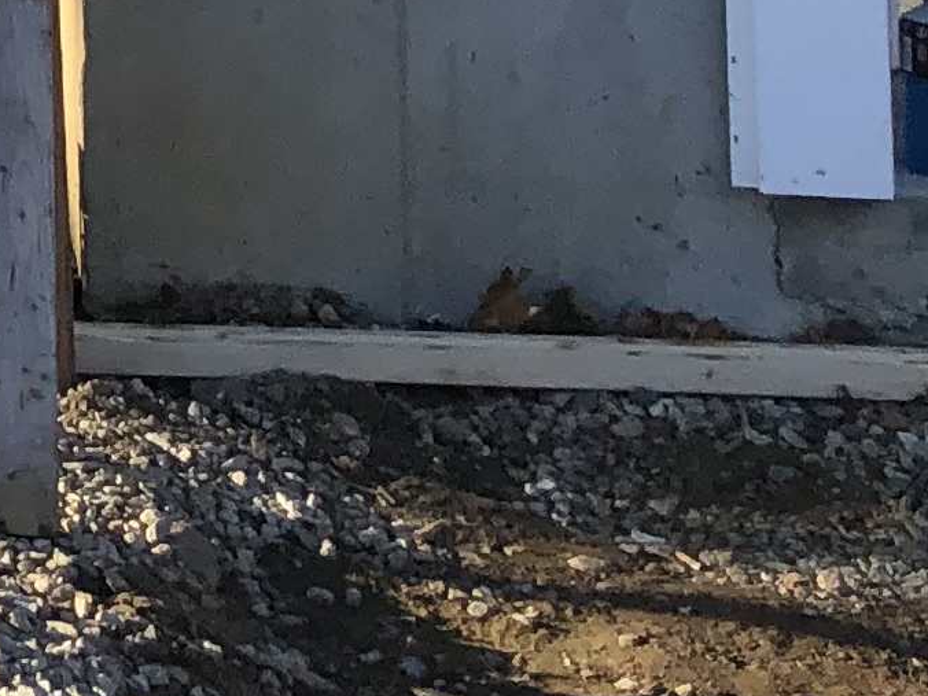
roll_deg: -0.6
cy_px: -1148
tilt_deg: +3.9
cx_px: -1005
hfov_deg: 10.7
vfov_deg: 8.0
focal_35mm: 167
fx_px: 4477
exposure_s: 1/716
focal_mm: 3.99
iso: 20
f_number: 1.8
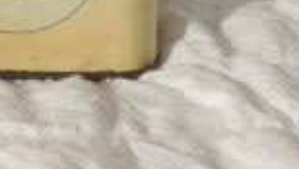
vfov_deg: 10.4
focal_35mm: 102
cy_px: -227
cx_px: -87
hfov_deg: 19.4
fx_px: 810
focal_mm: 4.3
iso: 80
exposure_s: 1/1250
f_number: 3.7
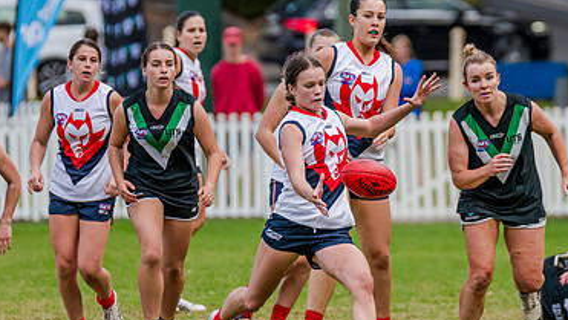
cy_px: 178
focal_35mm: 555
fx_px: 8362
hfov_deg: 3.9
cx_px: 381
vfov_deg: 2.2
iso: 800
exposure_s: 1/1600
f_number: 4.5
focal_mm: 310
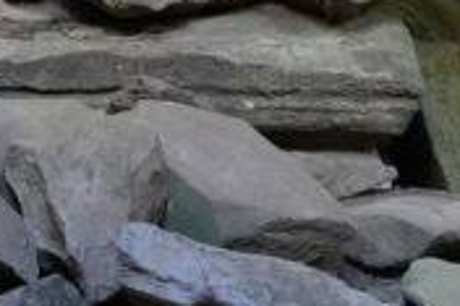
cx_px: -353
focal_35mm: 140
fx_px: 1787
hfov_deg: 13.3
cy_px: -166
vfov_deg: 9.5
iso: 8000
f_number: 4
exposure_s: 1/160
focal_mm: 24
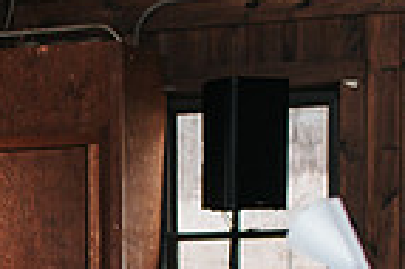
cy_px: 530
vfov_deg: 7.9
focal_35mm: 167
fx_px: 1877
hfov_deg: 11.6
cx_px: -268
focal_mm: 35
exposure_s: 1/160
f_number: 2.8
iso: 1000
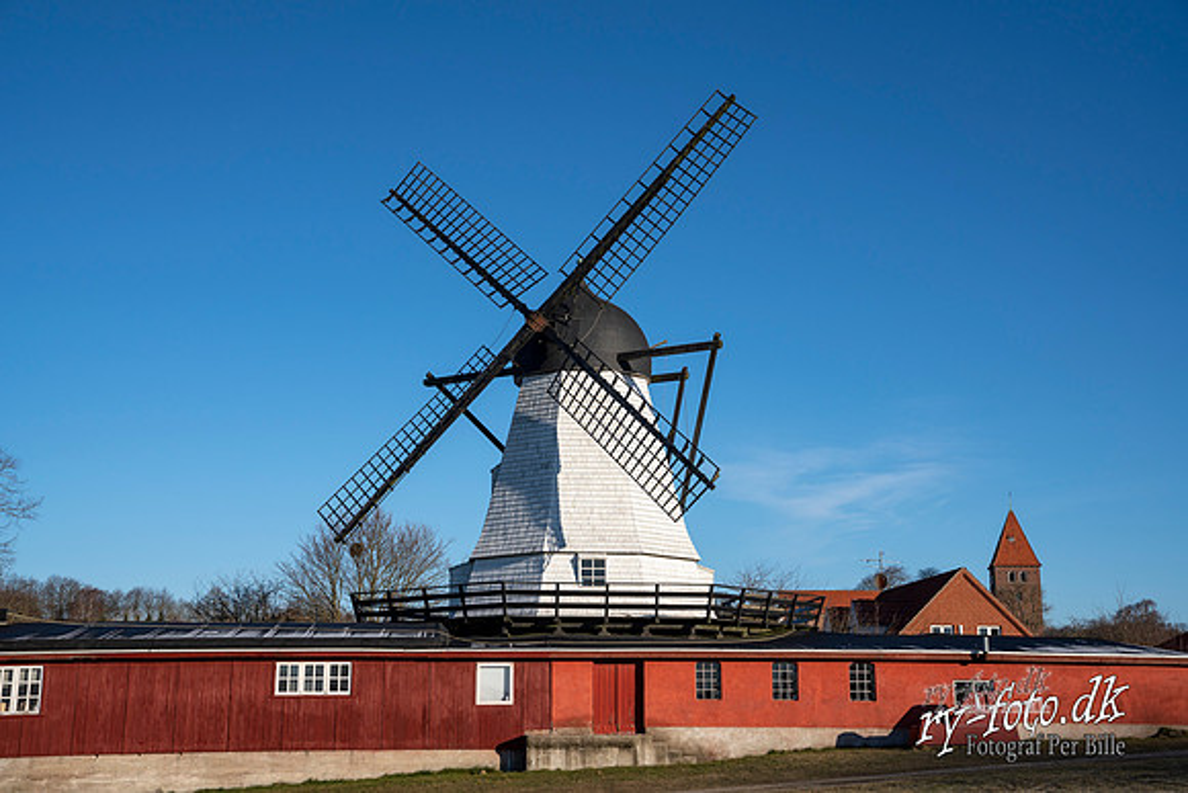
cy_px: 396
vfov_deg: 28.1
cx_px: 594
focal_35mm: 48
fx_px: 1584
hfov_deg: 41.1
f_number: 5
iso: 200
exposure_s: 1/2000
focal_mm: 48
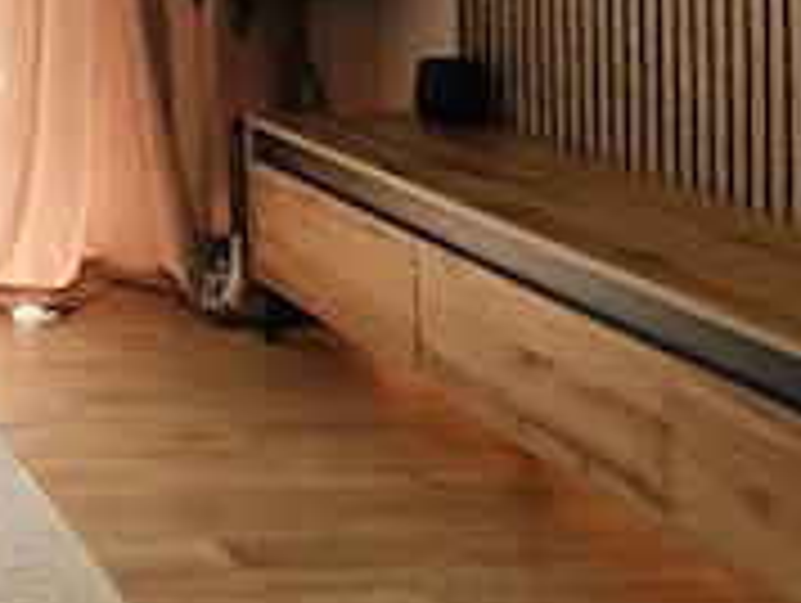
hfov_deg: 21.4
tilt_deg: +0.6
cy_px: -194
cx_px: -472
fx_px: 1691
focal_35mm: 73
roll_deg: +1.6
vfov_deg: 18.7
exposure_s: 1/100
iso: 160
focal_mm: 1.57
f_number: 1.8
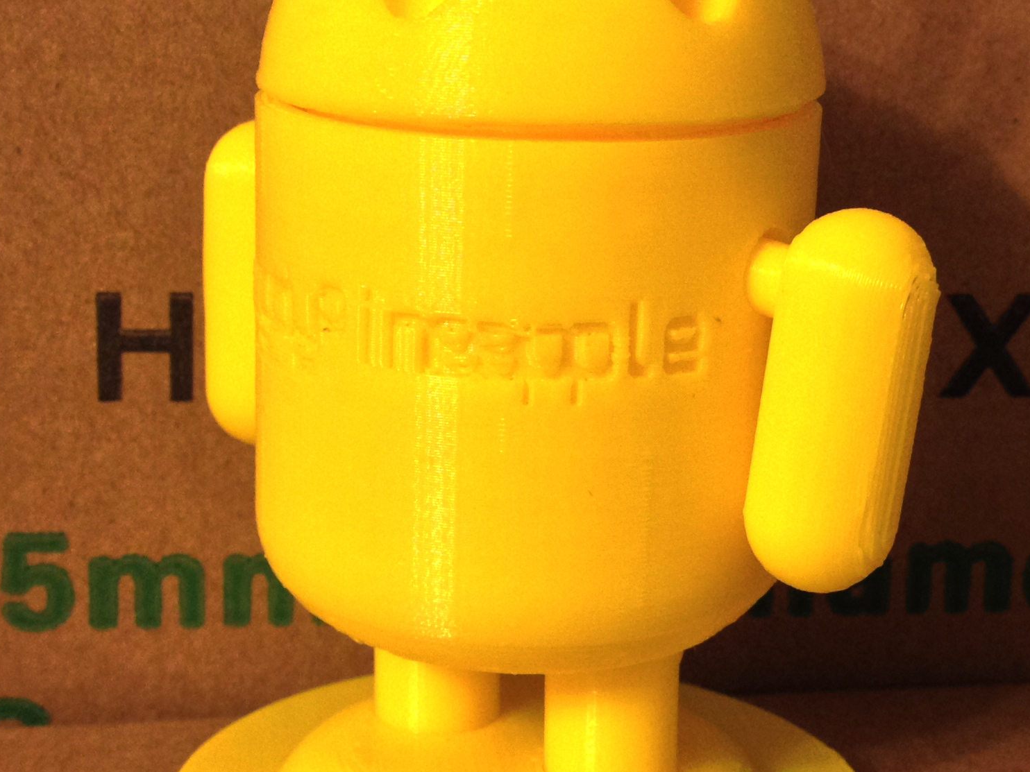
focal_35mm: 77
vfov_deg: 19.1
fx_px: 2291
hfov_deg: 25.3
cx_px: 515
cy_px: 382
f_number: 2.4
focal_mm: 4.28
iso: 125
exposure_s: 1/20
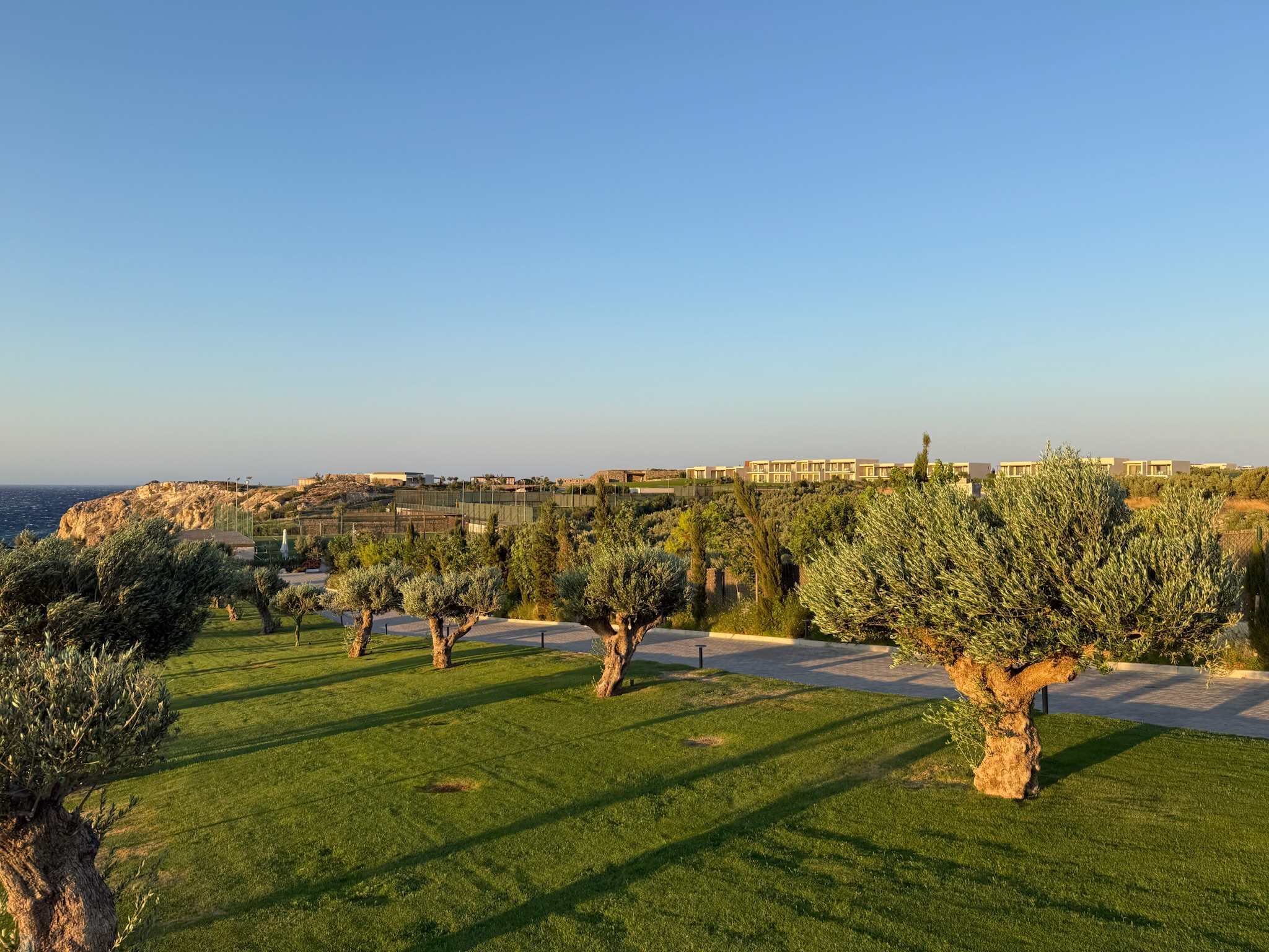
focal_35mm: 24
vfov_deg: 56.8
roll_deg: -0.7
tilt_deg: +2.1
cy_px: 476
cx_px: 634
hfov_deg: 71.6
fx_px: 880
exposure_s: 1/2110
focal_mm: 6.76
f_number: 1.78
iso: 80
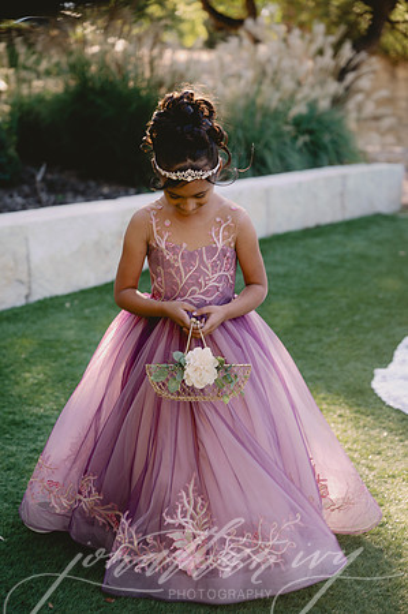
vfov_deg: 28.9
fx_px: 1193
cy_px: 307
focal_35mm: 70
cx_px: 204
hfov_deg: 19.4
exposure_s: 1/125
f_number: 3.5
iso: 100
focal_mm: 70
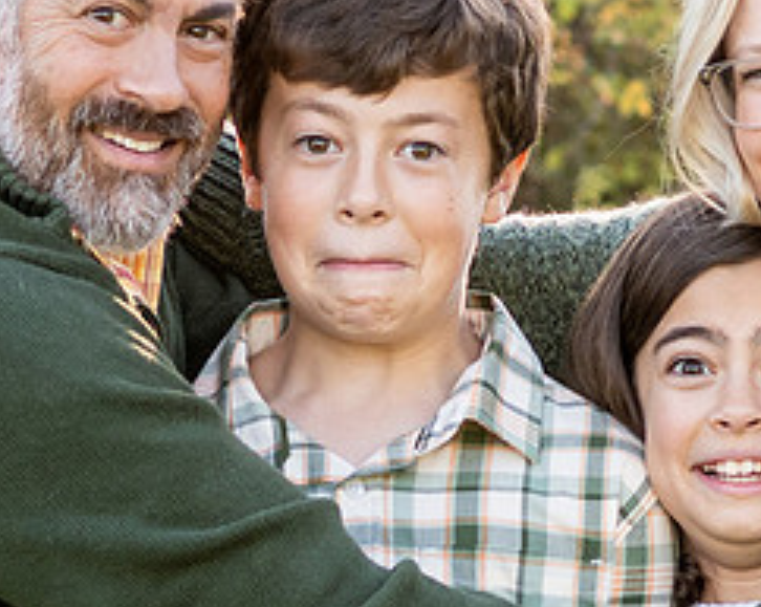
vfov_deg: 3.1
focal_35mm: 499
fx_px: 11225
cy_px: 432
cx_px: 265
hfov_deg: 3.9
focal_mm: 85
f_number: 4
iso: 640
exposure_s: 1/400
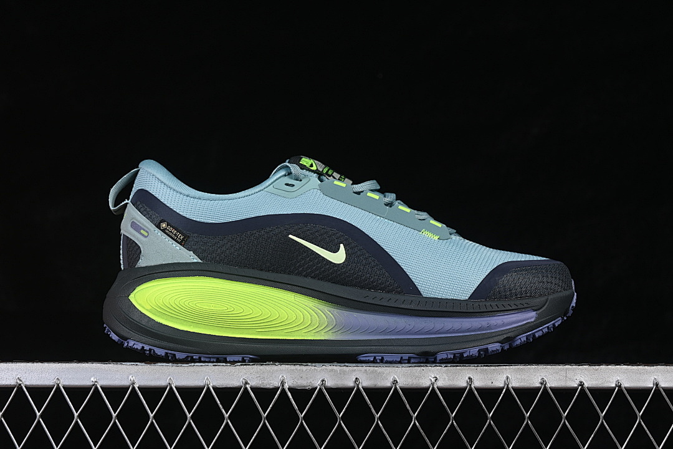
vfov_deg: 18.2
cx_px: 336
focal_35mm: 75
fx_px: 1402
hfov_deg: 27.0
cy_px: 224
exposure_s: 1/80
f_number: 8
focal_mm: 50
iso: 160
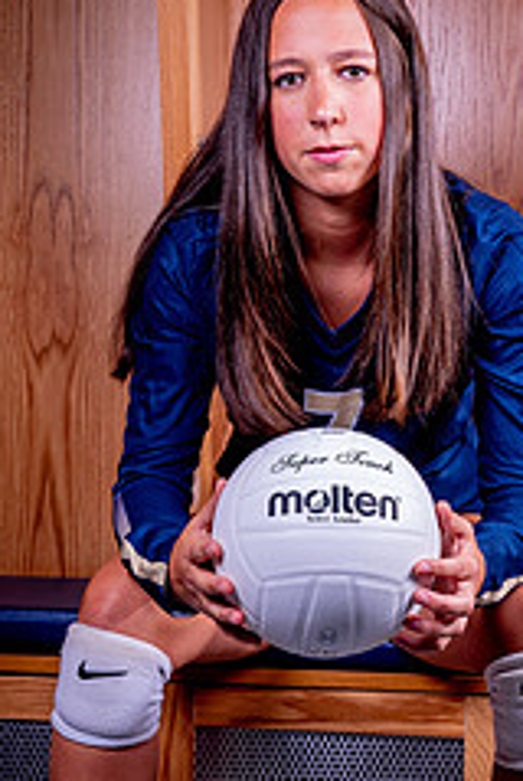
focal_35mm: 94
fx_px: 2042
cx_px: 325
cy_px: 582
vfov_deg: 21.5
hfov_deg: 14.6
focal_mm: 50
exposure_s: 1/125
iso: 100
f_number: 10
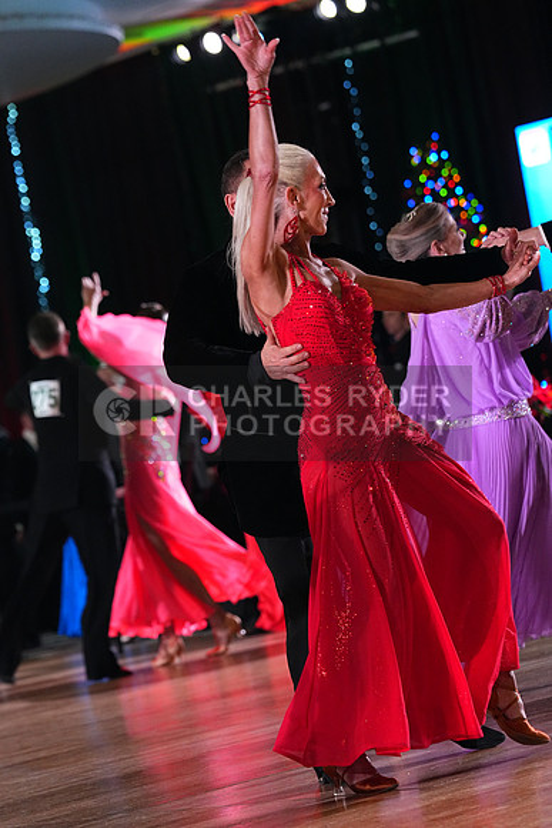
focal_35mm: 158
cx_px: 276
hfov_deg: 8.7
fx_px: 3632
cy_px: 414
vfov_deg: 13.0
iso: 6400
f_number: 5
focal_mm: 158
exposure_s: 1/400
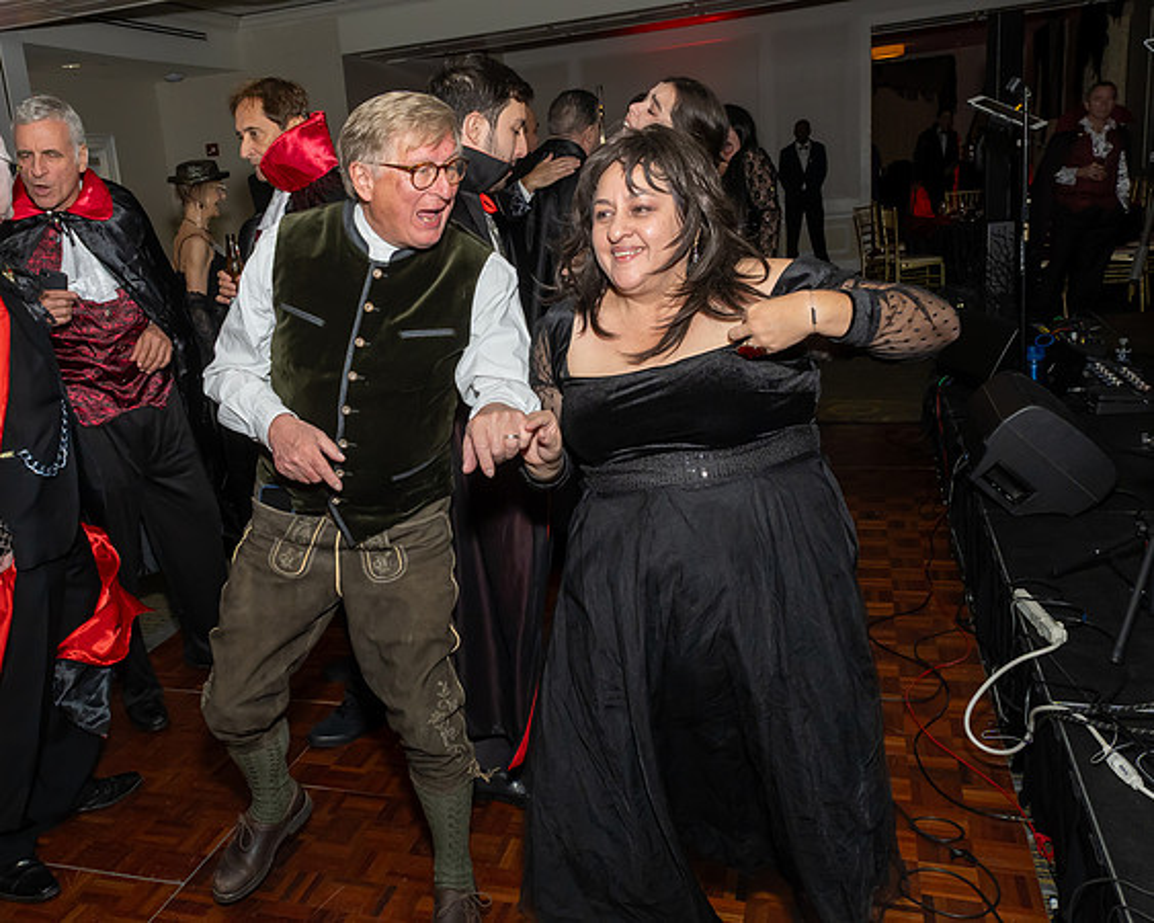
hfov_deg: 58.0
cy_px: 431
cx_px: 434
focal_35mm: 30
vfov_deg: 48.4
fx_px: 1026
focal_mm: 17
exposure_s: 1/250
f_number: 8
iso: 800
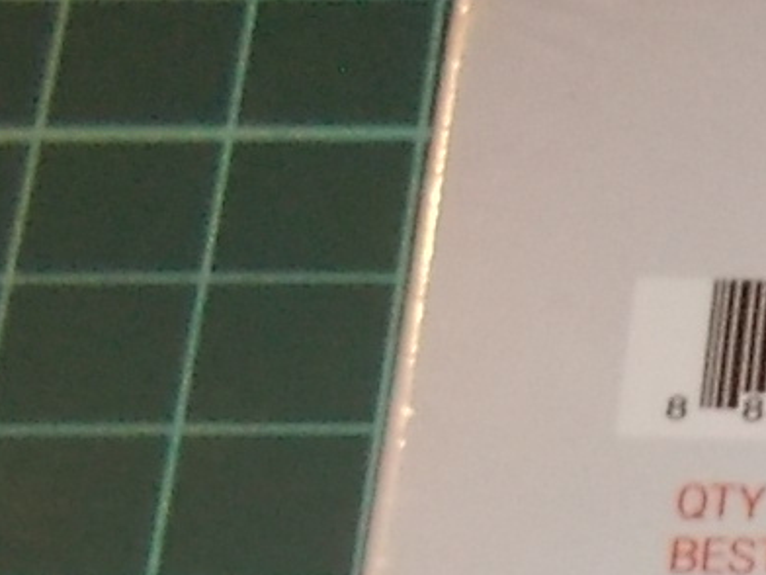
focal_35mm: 168
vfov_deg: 8.1
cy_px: 1430
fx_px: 3718
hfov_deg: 10.3
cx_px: 1823
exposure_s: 1/30
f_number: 3.3
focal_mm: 4.1
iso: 200
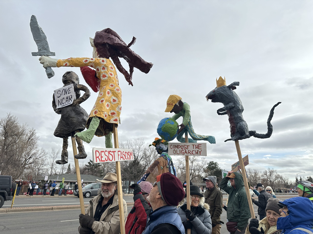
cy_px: 117
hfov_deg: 71.6
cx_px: 156
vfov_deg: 56.8
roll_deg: -2.0
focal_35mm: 24
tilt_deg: +16.9
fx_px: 217
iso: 80
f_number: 1.78
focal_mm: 6.86
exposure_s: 1/4348
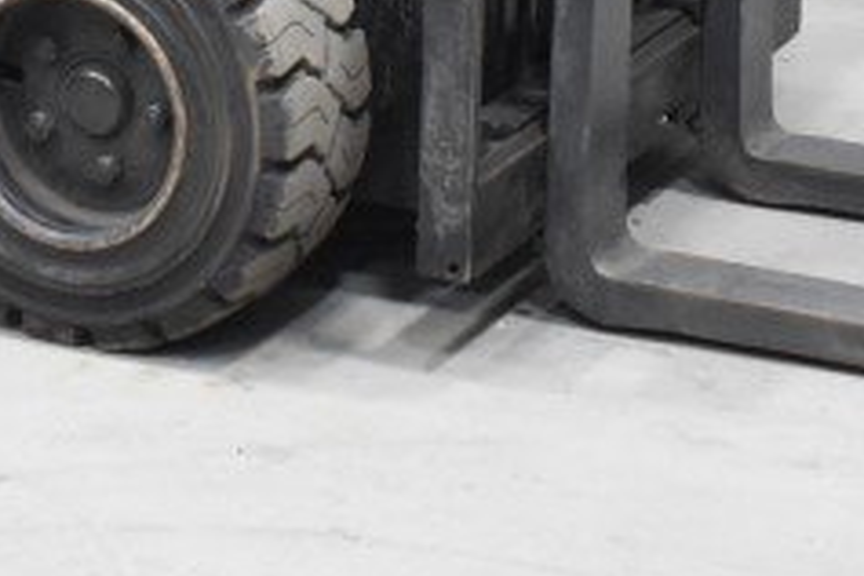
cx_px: -7
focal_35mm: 182
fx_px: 4368
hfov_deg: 11.2
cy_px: -809
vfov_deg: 7.1
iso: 1600
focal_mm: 24
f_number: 4.5
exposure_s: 1/30
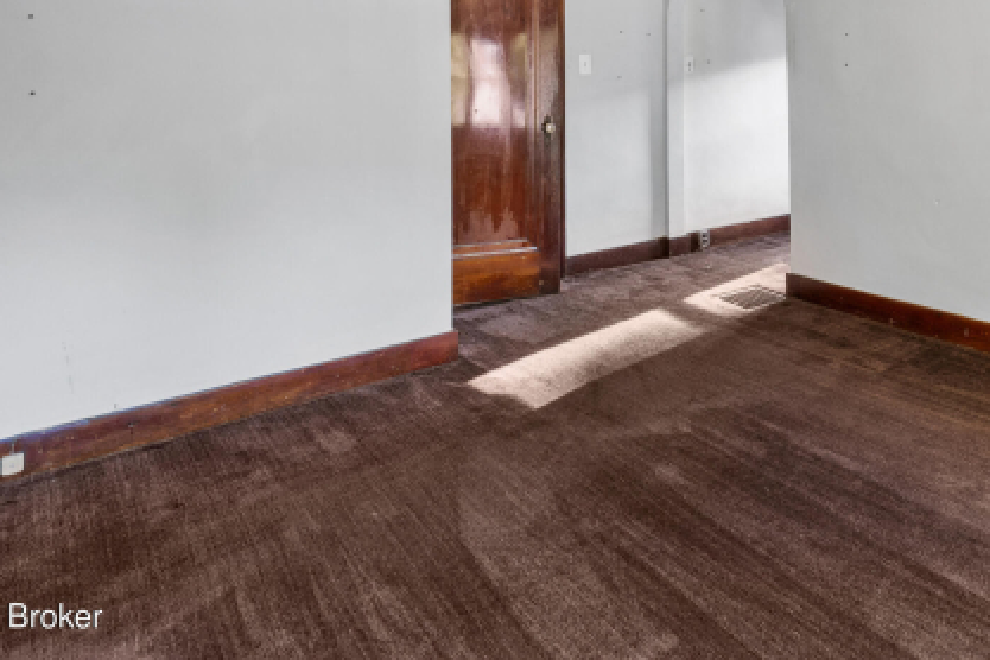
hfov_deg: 65.1
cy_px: 76
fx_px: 742
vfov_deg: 44.0
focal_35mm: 27
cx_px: 684
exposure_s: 1/1.67
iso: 400
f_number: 8
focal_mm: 10
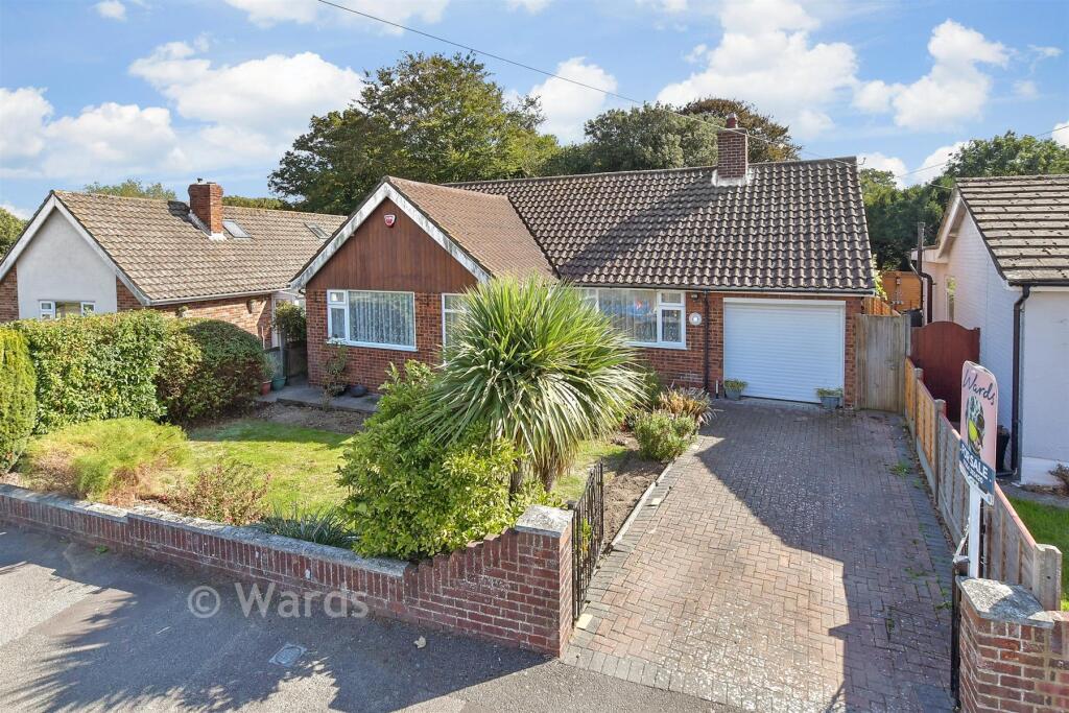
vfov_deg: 77.3
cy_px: 356
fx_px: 445
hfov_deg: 100.4
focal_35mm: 15
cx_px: 534
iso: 160
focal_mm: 10
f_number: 8
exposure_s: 1/125
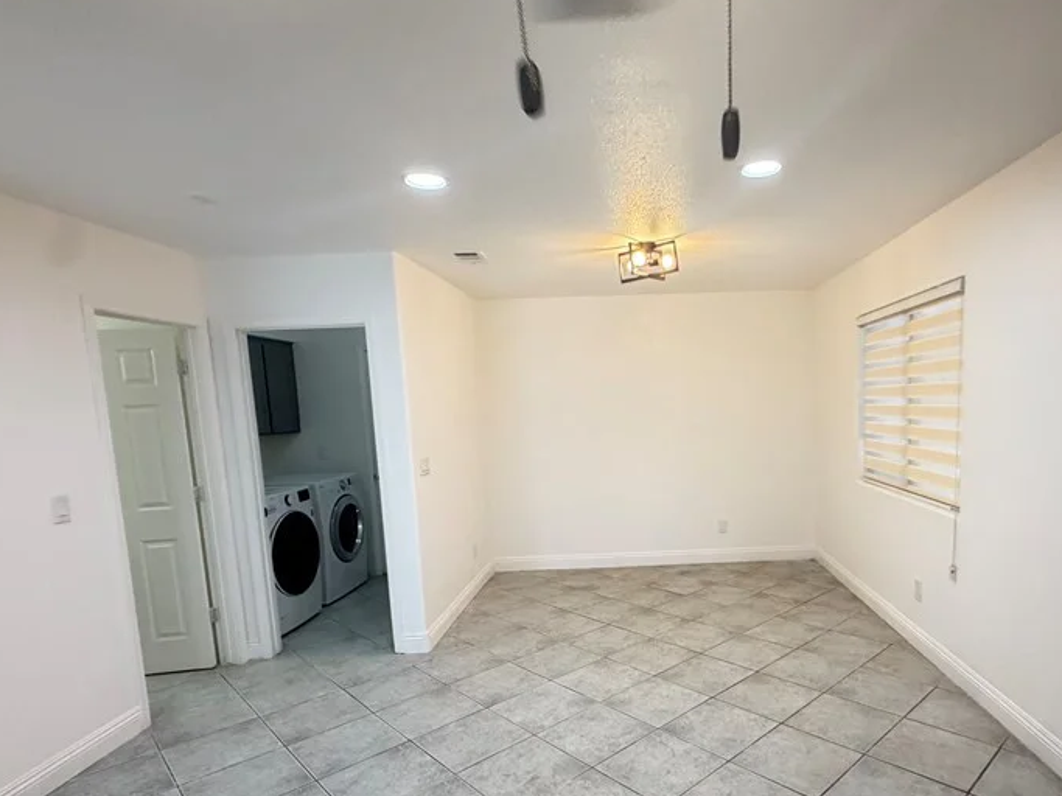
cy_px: 476
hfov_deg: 77.9
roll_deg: +2.0
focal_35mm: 21
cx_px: 650
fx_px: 644
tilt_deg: -3.8
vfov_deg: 62.9
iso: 200
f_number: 2.2
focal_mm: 2.22
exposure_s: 1/60
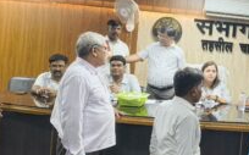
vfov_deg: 21.5
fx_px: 407
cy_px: 52
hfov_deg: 31.6
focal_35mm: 60
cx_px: 245
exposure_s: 1/50
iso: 800
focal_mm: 5.56
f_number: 1.87
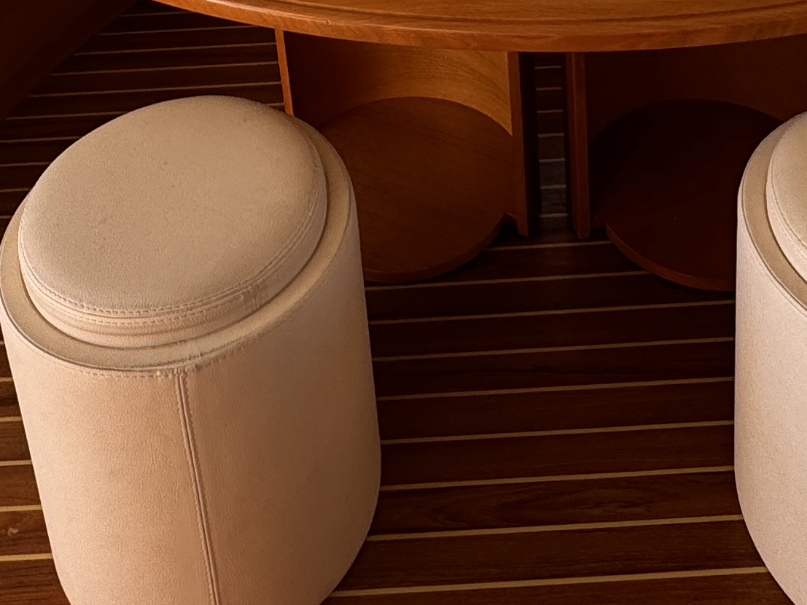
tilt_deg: -16.1
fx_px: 1189
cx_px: 444
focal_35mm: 51
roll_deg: +2.0
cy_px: -348
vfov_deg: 22.4
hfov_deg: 37.5
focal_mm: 2.22
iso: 40
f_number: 2.2
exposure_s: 1/270
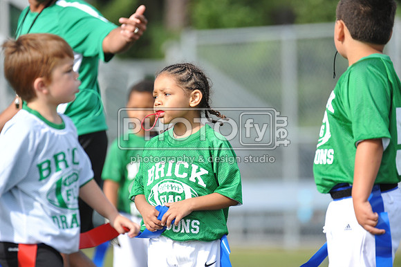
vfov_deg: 3.4
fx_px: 4453
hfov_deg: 5.2
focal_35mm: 400
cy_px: 134
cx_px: 200
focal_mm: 400
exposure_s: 1/1600
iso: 800
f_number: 5
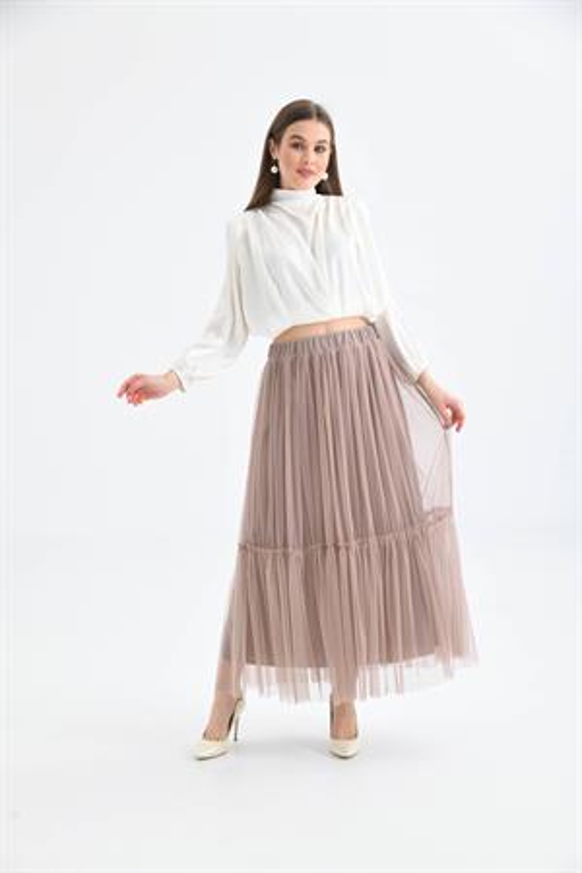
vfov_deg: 35.6
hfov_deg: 24.2
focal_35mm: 56
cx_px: 291
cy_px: 436
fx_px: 1358
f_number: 7.1
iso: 250
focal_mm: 56
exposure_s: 1/125
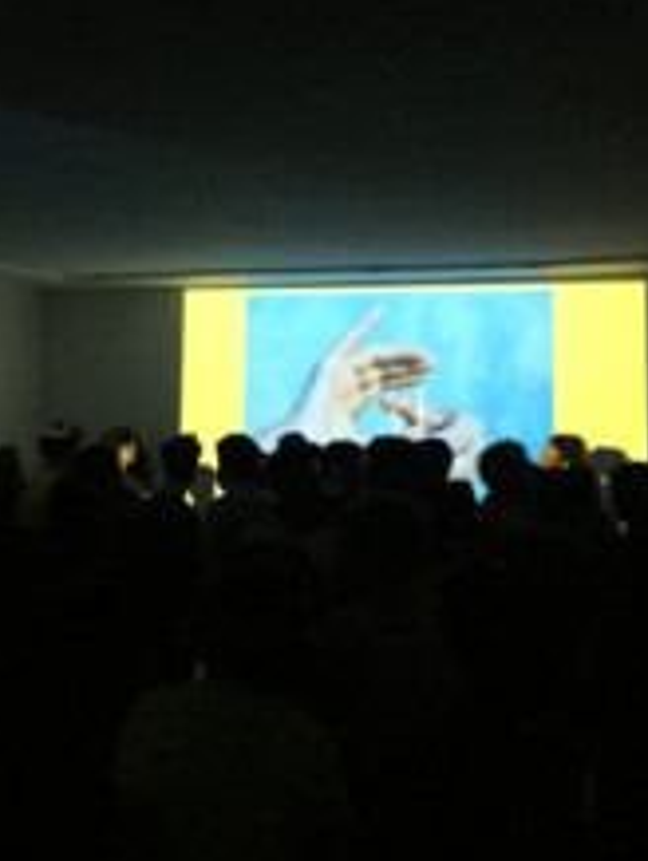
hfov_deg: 30.9
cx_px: 302
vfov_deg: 40.0
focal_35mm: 47
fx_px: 1171
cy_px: 302
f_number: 2.2
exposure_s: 1/17
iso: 320
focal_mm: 4.15
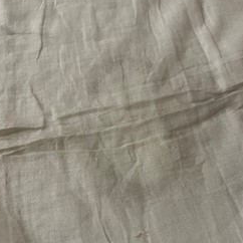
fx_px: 302
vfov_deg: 43.7
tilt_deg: -63.2
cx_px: 119
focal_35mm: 38
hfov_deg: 43.9
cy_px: 139
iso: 100
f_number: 1.6
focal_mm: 5.1
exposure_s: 1/50
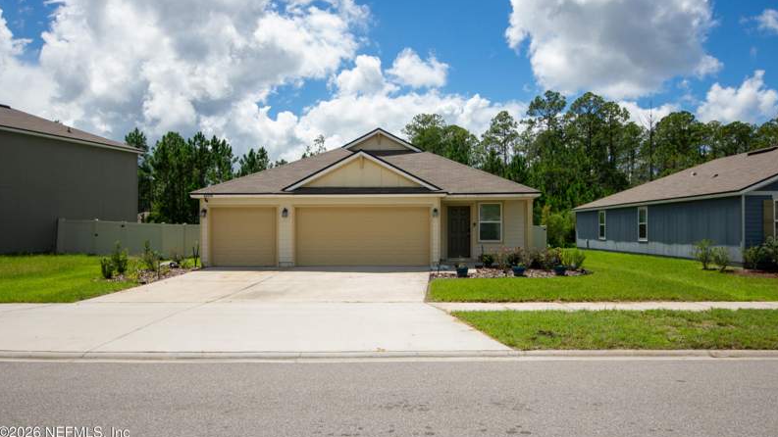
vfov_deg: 42.9
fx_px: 557
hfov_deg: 69.8
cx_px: 417
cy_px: 214
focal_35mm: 27
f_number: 4.5
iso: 400
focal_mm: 15
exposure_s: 1/1500
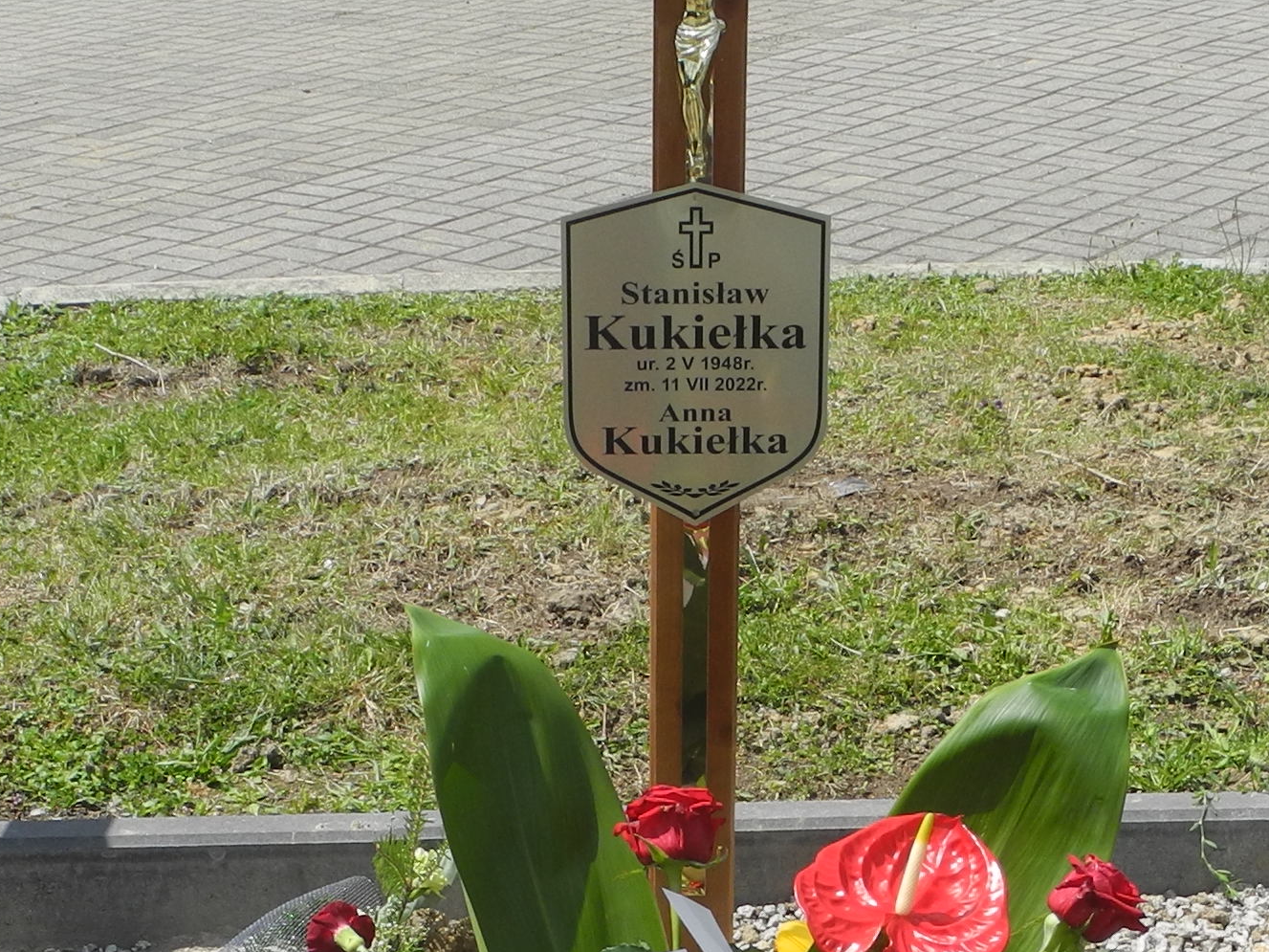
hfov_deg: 25.3
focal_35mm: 77
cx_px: 735
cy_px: 1099
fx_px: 2823
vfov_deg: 18.3
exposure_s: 1/800
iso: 100
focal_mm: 6
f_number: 4
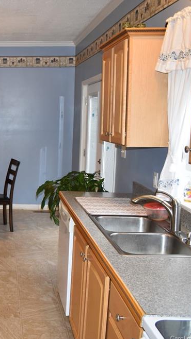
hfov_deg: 24.5
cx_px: -38
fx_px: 396
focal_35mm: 44
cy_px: 167
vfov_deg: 46.4
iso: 800
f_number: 4.5
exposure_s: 1/80
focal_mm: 18
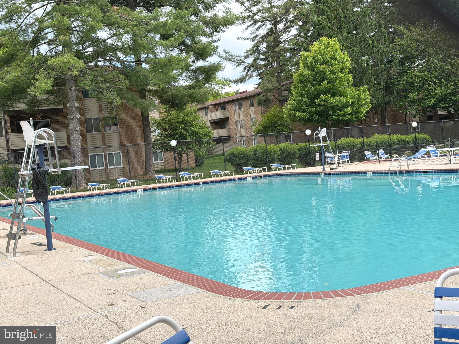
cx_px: 230
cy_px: 172
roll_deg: +5.2
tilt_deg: -2.9
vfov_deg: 30.3
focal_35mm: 48
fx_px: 636
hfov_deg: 39.7
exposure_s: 1/1543
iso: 80
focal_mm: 6.76
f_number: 1.78
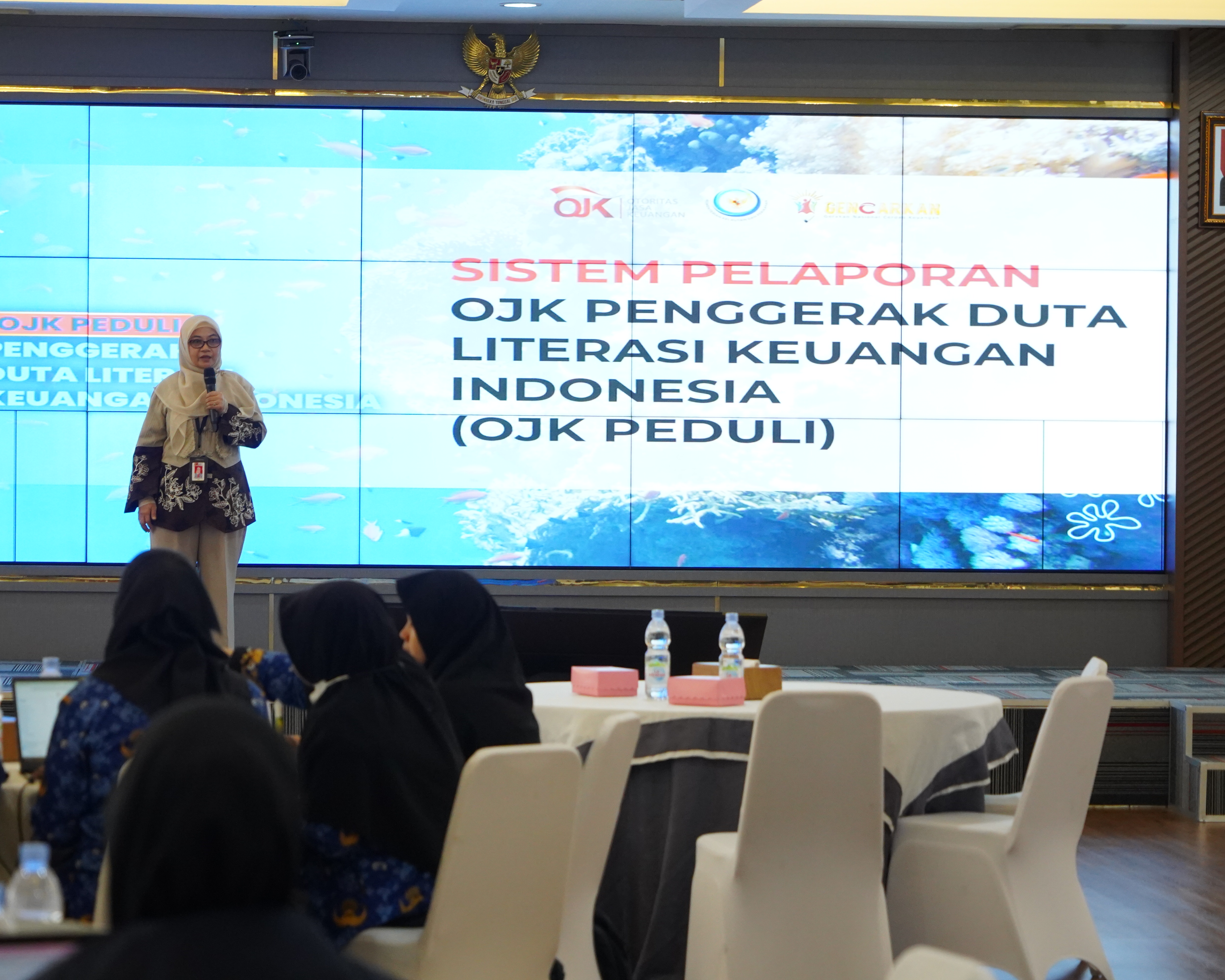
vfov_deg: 12.1
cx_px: 502
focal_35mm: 127
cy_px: 487
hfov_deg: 15.1
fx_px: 4605
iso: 4000
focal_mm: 112
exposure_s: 1/125
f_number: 6.3
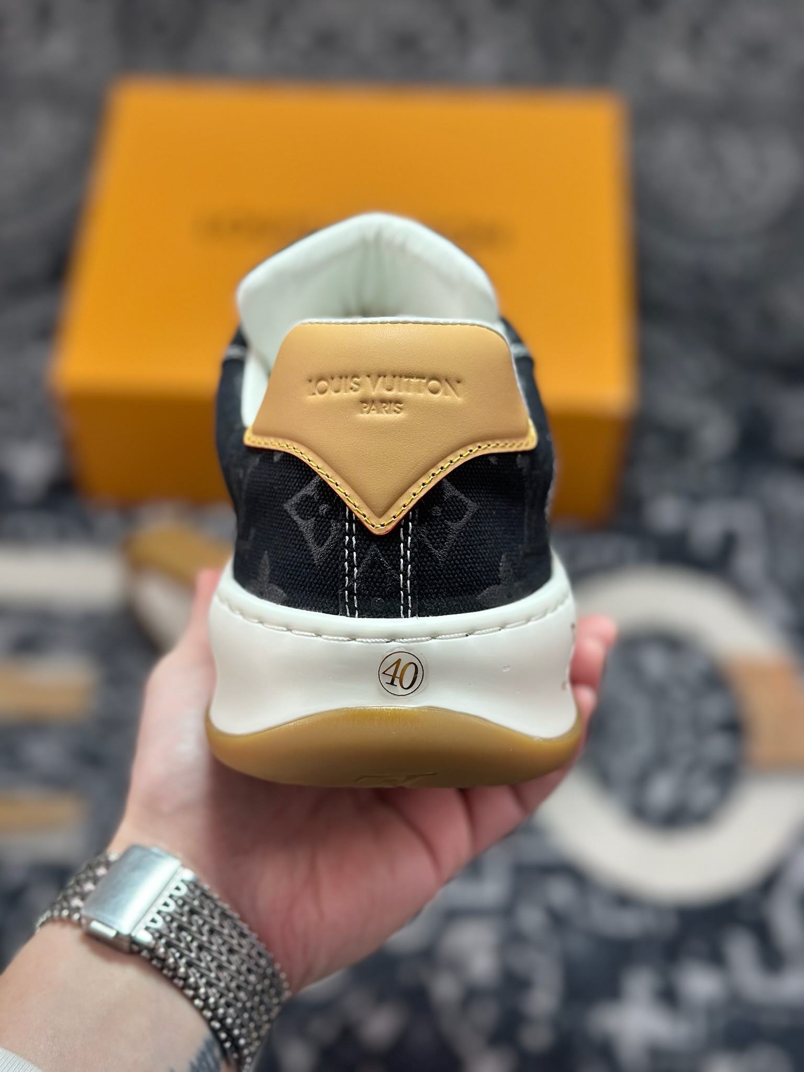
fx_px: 1486
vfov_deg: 39.7
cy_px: 536
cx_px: 402
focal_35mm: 48
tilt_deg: -56.4
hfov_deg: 30.3
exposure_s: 1/729
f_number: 1.78
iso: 80
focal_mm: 6.86
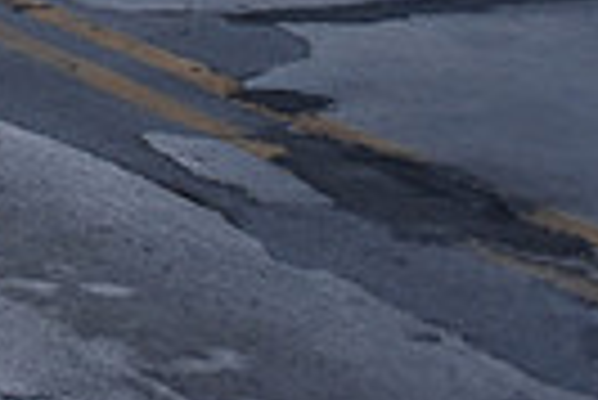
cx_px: -634
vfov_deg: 6.1
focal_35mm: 218
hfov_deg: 8.9
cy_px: -429
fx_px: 3625
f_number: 4
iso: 2500
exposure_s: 1/400
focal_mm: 50
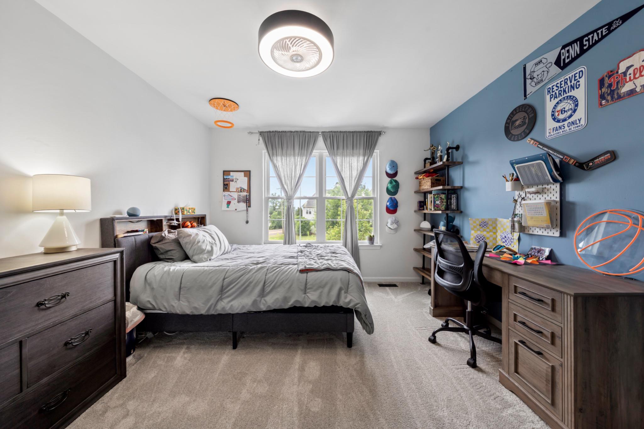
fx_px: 215
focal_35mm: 12
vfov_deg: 90.0
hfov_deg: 112.6
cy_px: 214
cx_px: 322
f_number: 10
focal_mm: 12
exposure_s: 1/8
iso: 250
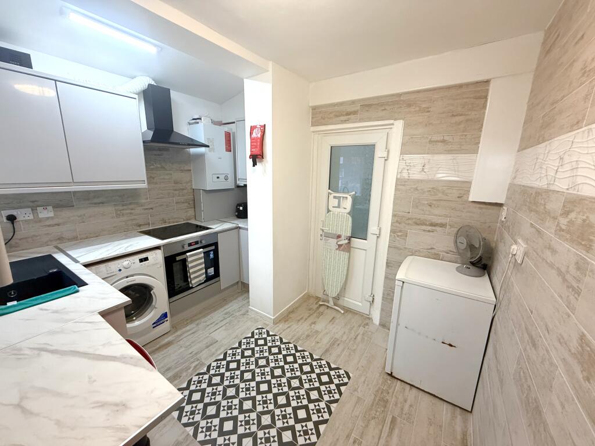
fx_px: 241
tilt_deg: -13.6
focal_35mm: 14
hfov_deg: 102.1
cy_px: 223
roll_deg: -1.8
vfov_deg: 85.7
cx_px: 298
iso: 320
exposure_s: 1/121
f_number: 2.2
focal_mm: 2.22
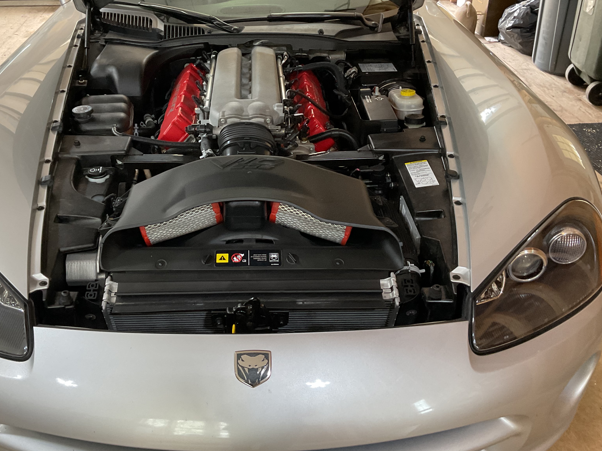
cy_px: 174
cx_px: 259
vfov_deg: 37.5
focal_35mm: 38
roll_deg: -0.9
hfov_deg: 48.8
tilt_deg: -27.6
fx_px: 661
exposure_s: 1/60
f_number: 1.8
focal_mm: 3
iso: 125
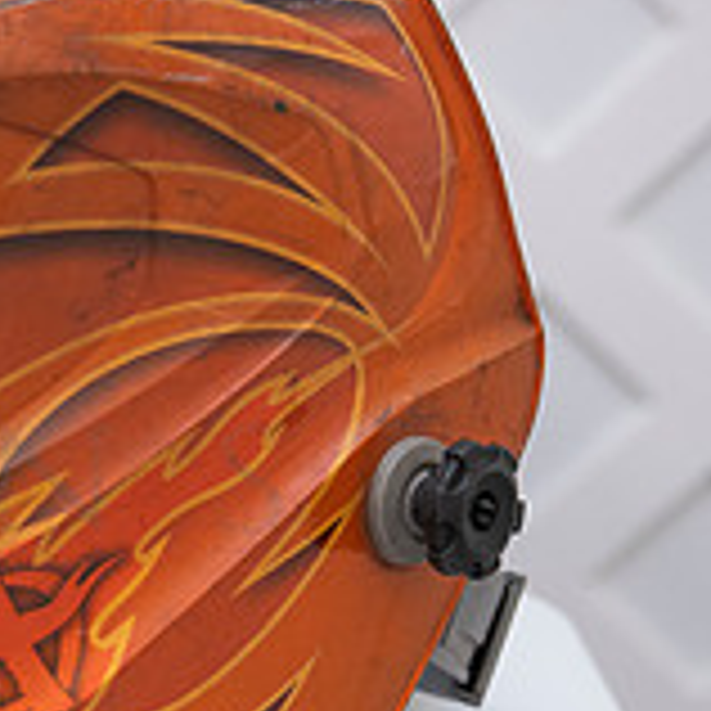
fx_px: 3555
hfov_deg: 10.8
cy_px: 710
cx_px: -526
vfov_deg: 11.3
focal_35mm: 153
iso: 800
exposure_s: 1/200
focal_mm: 48
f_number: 4
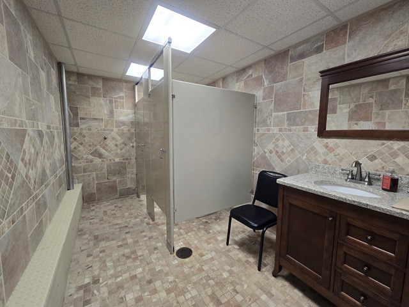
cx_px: 204
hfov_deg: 106.2
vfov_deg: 89.9
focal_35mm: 13
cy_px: 154
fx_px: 154
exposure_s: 1/60
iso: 200
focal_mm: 2.2
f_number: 2.2
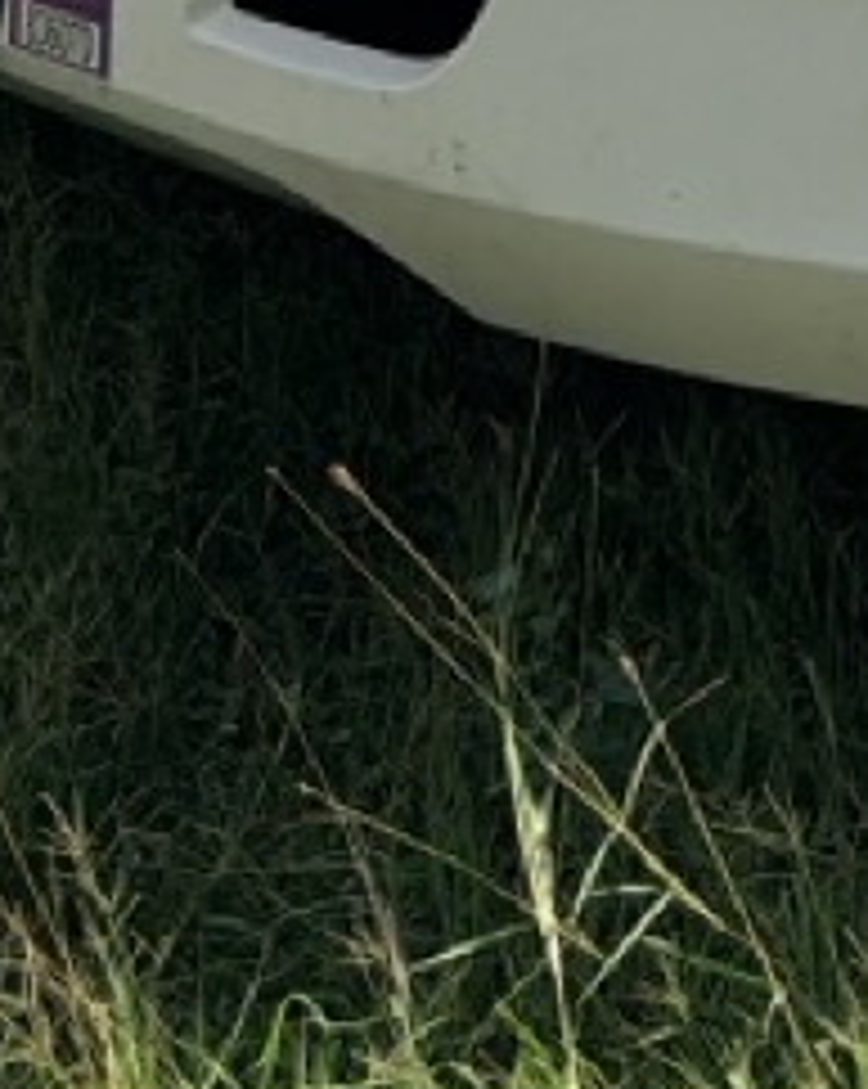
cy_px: -1732
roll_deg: +0.4
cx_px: 1574
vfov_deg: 11.8
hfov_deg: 11.5
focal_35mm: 124
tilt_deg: +1.2
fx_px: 3989
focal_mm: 6.76
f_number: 1.78
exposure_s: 1/10309
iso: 80
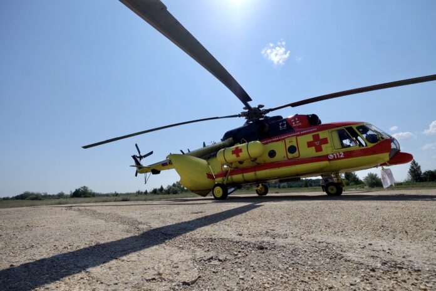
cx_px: 218
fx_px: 182
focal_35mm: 15
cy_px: 146
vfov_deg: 77.3
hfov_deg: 100.4
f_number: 5
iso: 320
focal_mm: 10
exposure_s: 1/3500
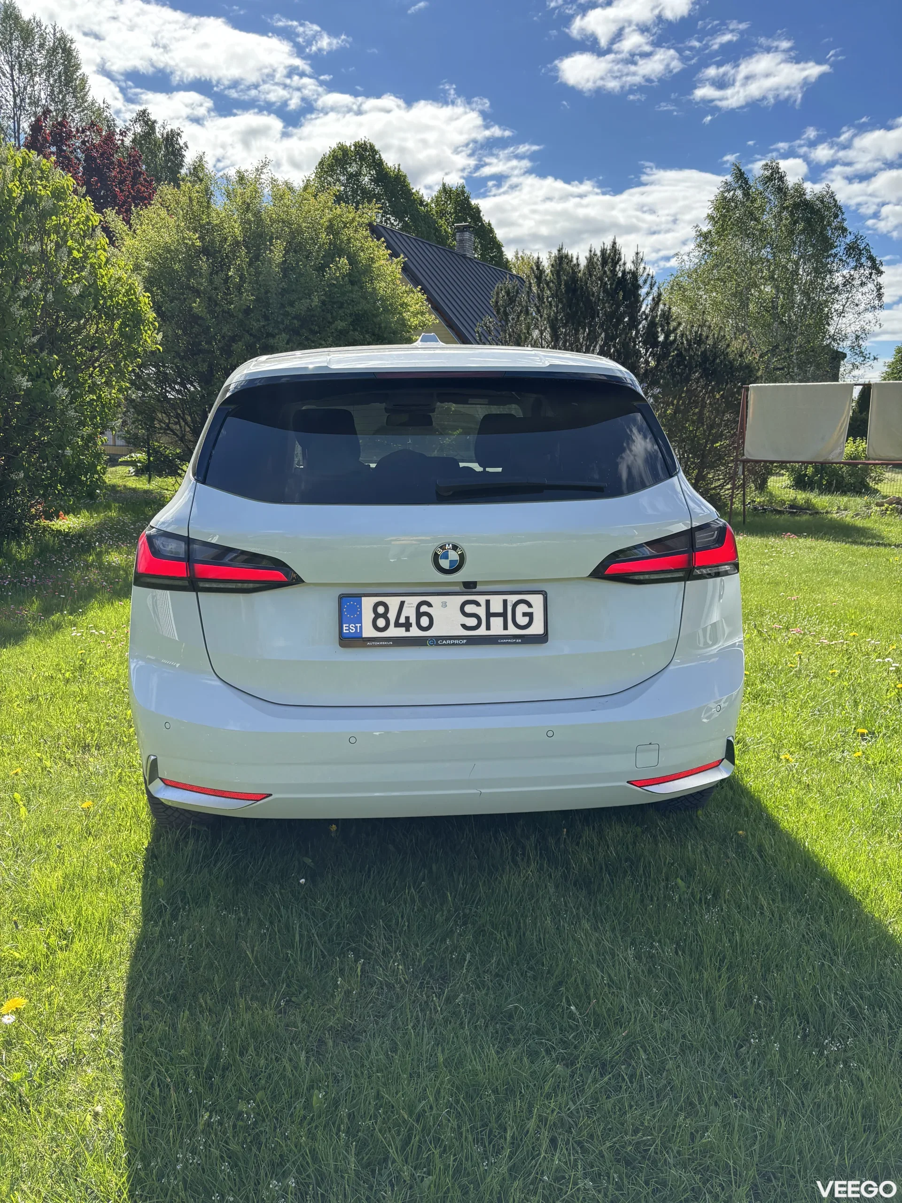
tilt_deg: -10.9
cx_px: 451
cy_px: 602
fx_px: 903
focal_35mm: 26
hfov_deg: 53.1
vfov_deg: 67.3
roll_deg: -2.1
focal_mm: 5.96
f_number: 1.6
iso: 50
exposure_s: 1/1642
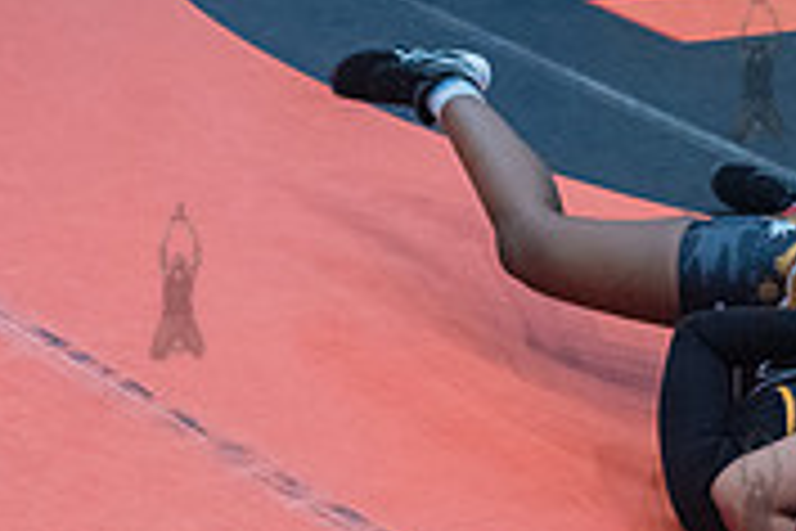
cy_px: 497
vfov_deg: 11.8
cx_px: 756
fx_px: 2543
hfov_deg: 17.5
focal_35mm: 115
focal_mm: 35
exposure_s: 1/400
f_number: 4
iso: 8000
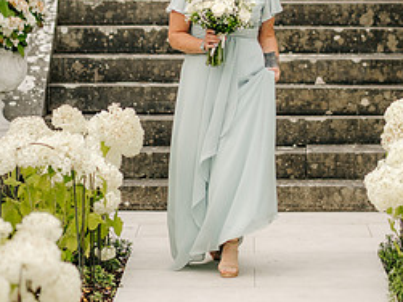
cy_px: 47
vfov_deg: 6.8
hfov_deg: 9.0
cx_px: 233
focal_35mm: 219
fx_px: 2548
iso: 100
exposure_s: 1/2500
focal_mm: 85
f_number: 2
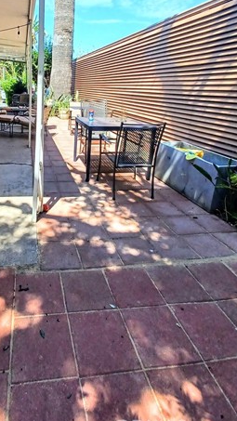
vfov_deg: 83.9
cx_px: 52
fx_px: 223
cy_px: 144
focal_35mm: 20
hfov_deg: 52.8
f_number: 2.2
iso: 40
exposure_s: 1/487
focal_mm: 1.42
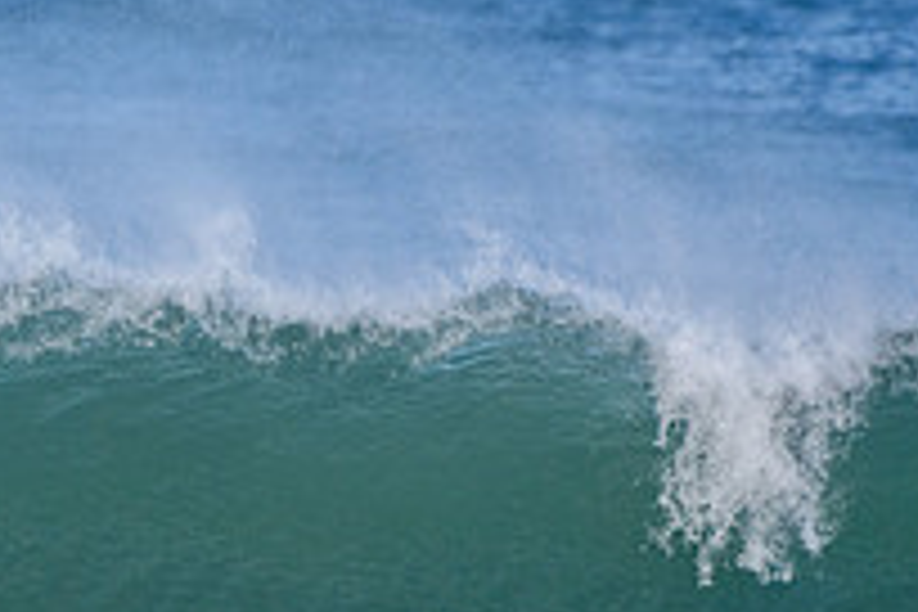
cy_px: 749
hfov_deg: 1.3
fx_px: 41409
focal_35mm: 1624
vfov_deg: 0.8
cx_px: -54
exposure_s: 1/2000
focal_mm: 380
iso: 500
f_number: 5.6
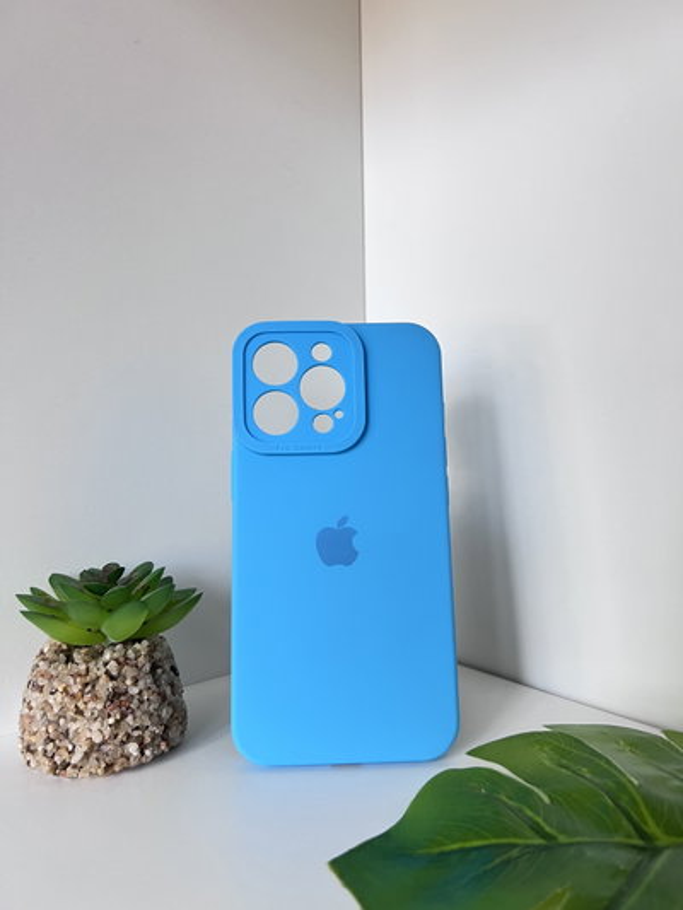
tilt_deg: -3.3
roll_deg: +3.2
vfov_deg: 67.3
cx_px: 342
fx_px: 684
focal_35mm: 26
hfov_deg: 53.1
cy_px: 455
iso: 125
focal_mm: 5.7
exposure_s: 1/60
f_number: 1.5
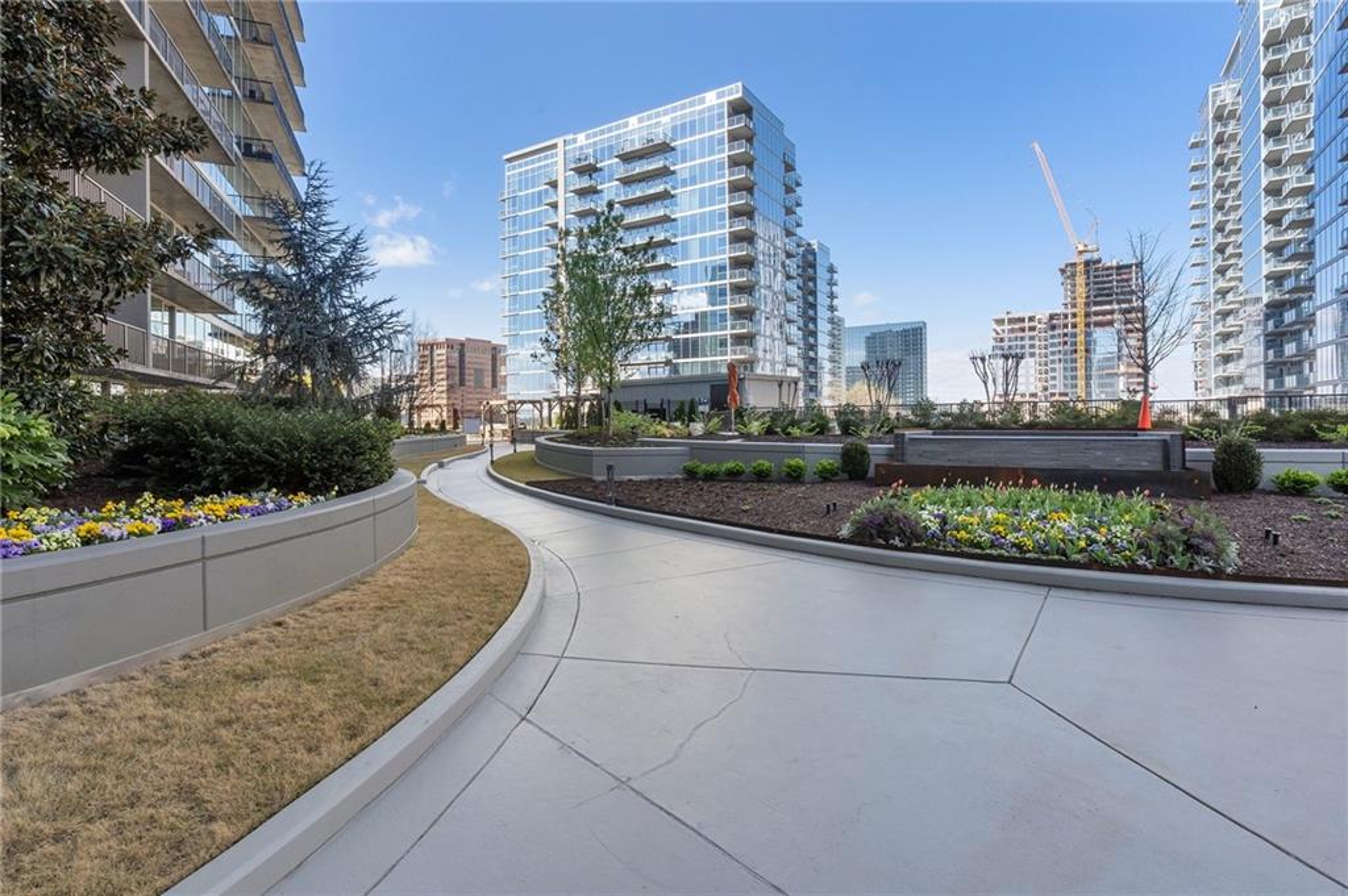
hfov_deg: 96.8
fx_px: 599
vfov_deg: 73.7
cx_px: 674
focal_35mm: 16
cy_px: 448
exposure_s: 1/50
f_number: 16
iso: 640
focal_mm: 16
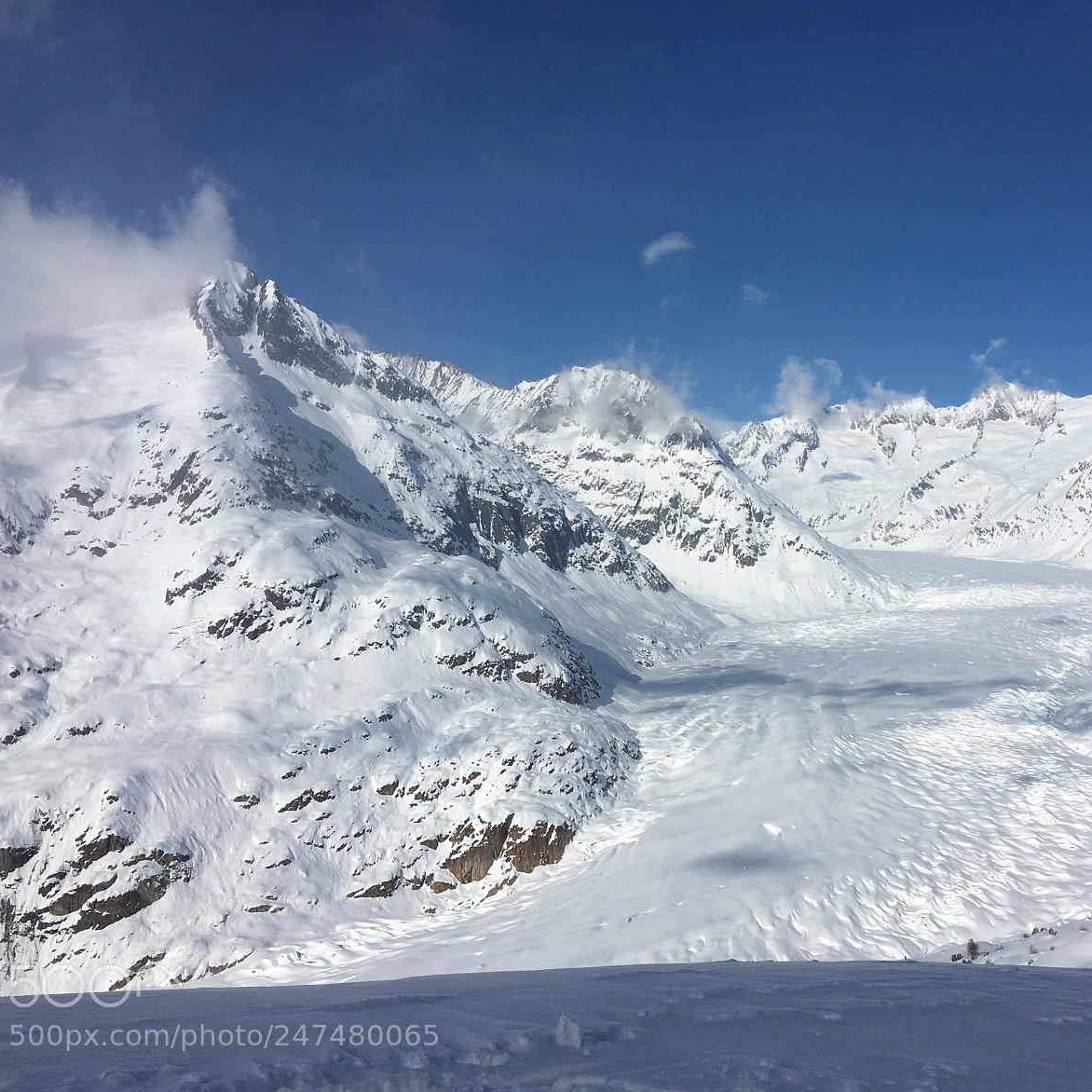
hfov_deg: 46.7
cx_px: 697
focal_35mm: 35
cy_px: 550
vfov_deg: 47.2
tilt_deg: +0.0
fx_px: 1249
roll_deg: -1.0
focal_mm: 4.15
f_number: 2.2
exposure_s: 1/7692
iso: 25
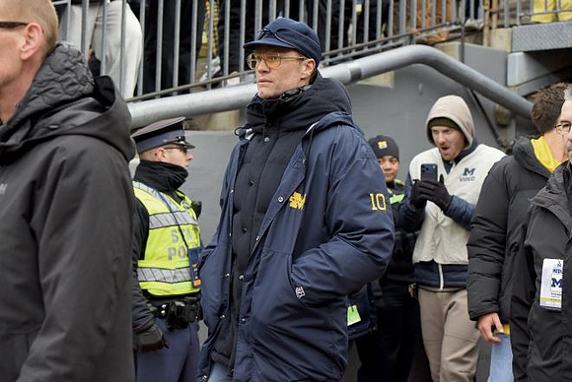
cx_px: 286
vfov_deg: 19.5
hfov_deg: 28.8
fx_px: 1113
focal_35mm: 70
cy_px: 191
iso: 1000
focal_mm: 70
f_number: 5
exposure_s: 1/500
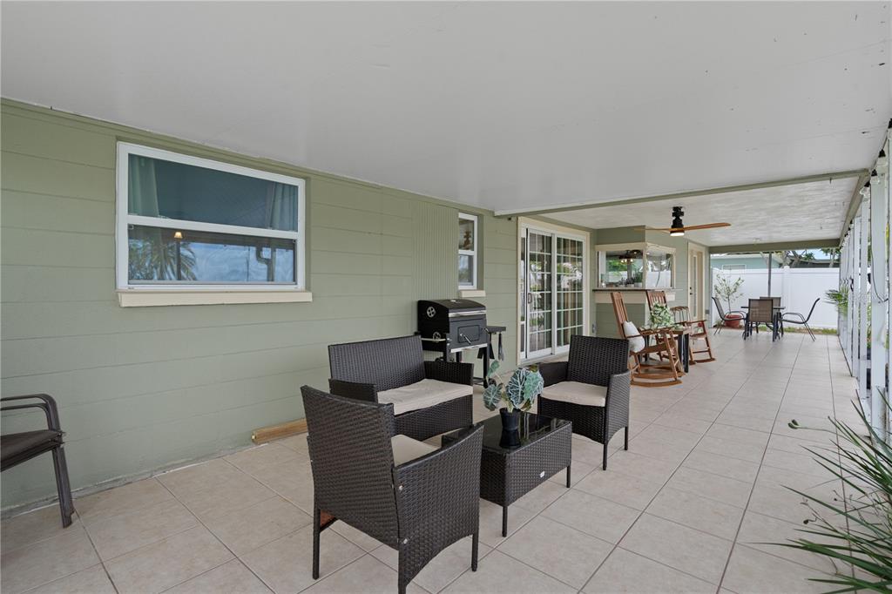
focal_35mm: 16
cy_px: 297
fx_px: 396
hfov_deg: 96.8
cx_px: 446
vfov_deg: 73.7
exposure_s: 1/60
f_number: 9
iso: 320
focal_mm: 16
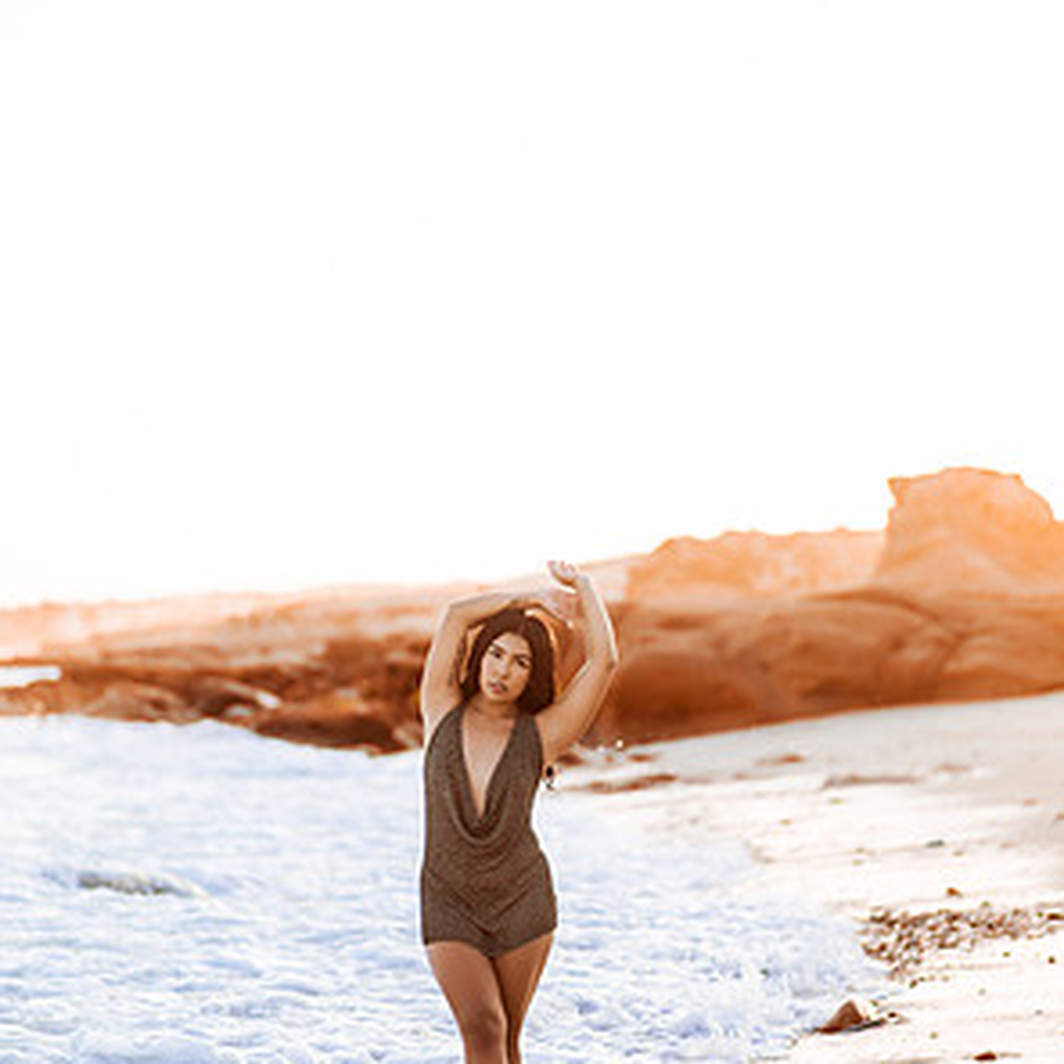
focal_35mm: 75
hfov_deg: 23.1
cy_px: 593
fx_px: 2608
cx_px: 528
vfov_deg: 23.0
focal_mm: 58
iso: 100
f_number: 1.4
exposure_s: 1/2000
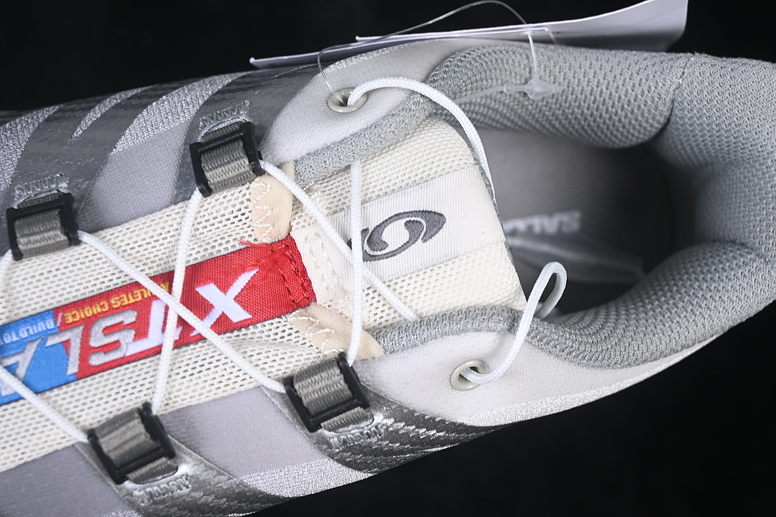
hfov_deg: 27.0
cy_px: 258
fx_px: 1617
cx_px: 388
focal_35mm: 75
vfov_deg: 18.2
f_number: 7.1
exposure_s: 1/80
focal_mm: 50
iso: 160
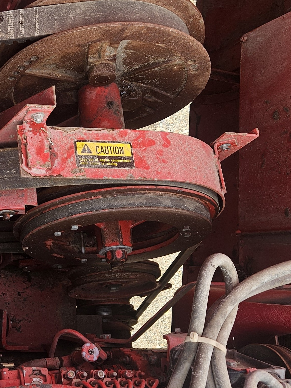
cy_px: 219
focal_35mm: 60
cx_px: -5
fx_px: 672
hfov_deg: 23.3
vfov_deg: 32.1
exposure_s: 1/180
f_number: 1.8
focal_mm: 5.4
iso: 25
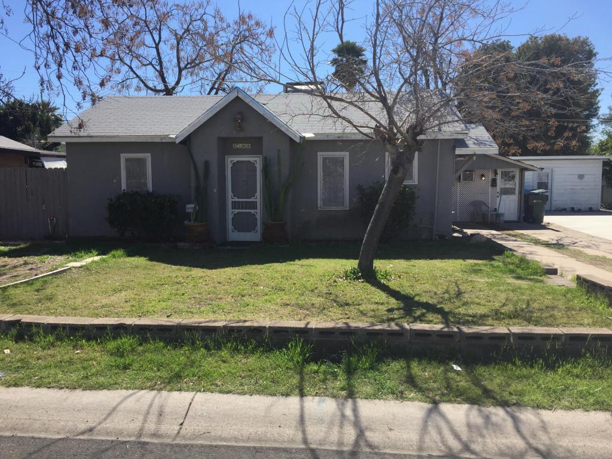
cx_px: 306
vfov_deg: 48.2
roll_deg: +0.0
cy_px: 230
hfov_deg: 61.7
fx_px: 513
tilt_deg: -6.0
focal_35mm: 29
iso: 32
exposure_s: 1/1647
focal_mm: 4.15
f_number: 2.2
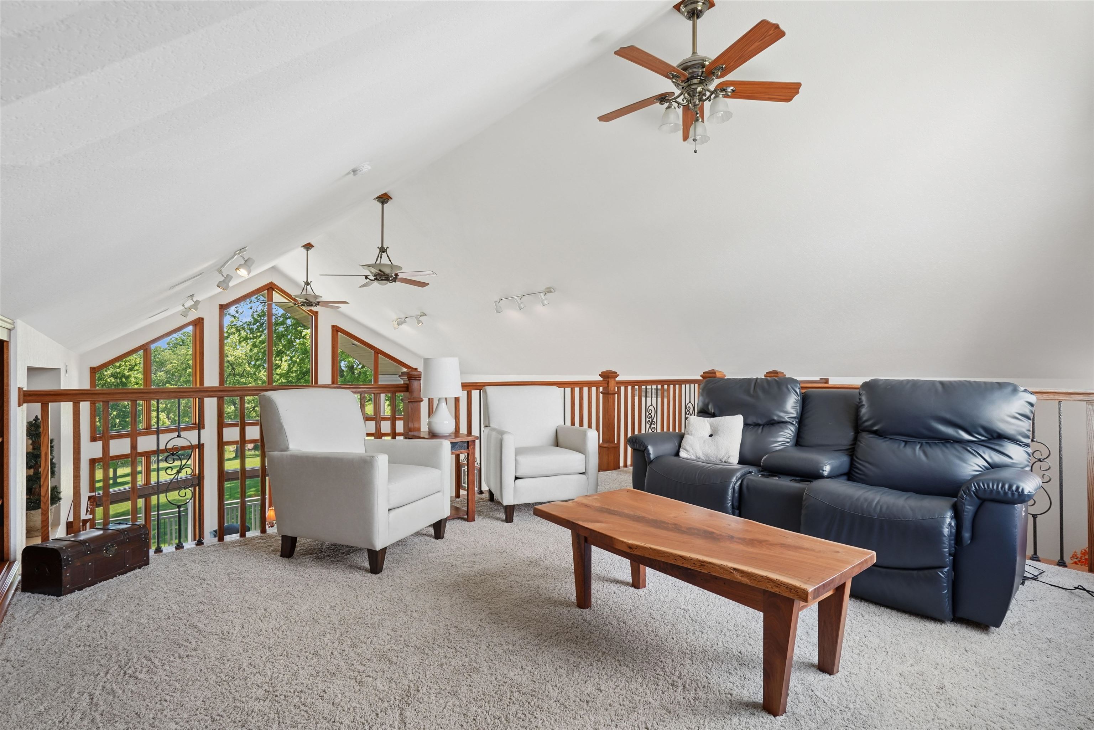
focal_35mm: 16
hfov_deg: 96.7
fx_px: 486
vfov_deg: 73.7
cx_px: 547
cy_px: 365
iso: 400
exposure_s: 1/15
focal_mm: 16
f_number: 9
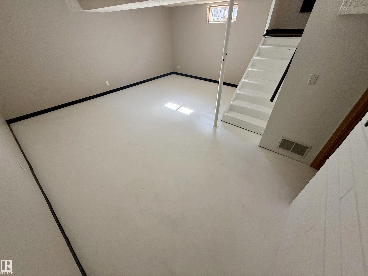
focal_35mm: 14
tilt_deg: -37.4
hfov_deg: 102.1
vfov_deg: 85.7
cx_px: 184
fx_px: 149
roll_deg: +0.2
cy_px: 138
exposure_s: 1/99
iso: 160
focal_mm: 2.22
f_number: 2.2
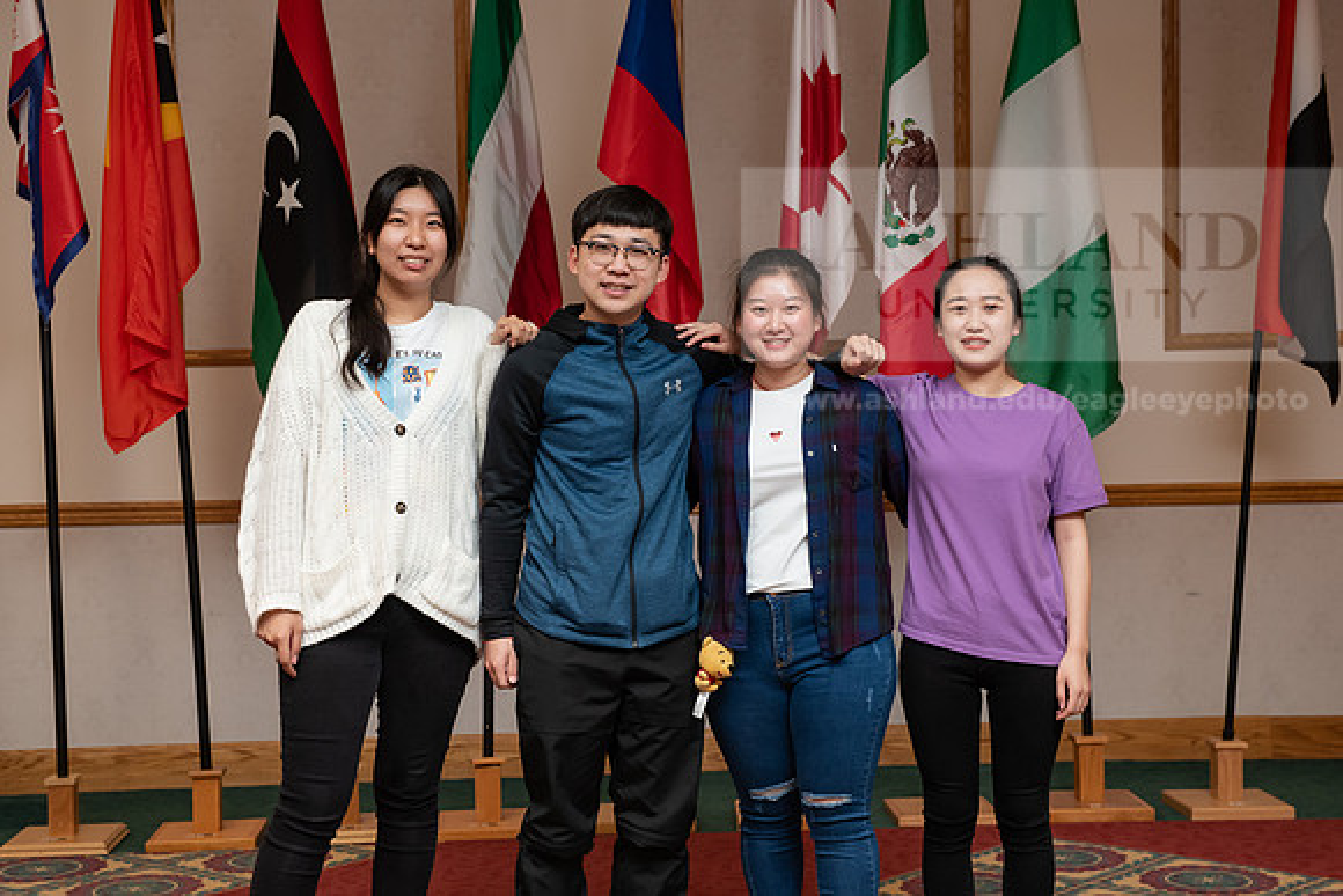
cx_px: 672
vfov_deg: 22.6
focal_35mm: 60
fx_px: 2239
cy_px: 448
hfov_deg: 33.4
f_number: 5.6
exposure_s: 1/200
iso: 2000
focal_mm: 60
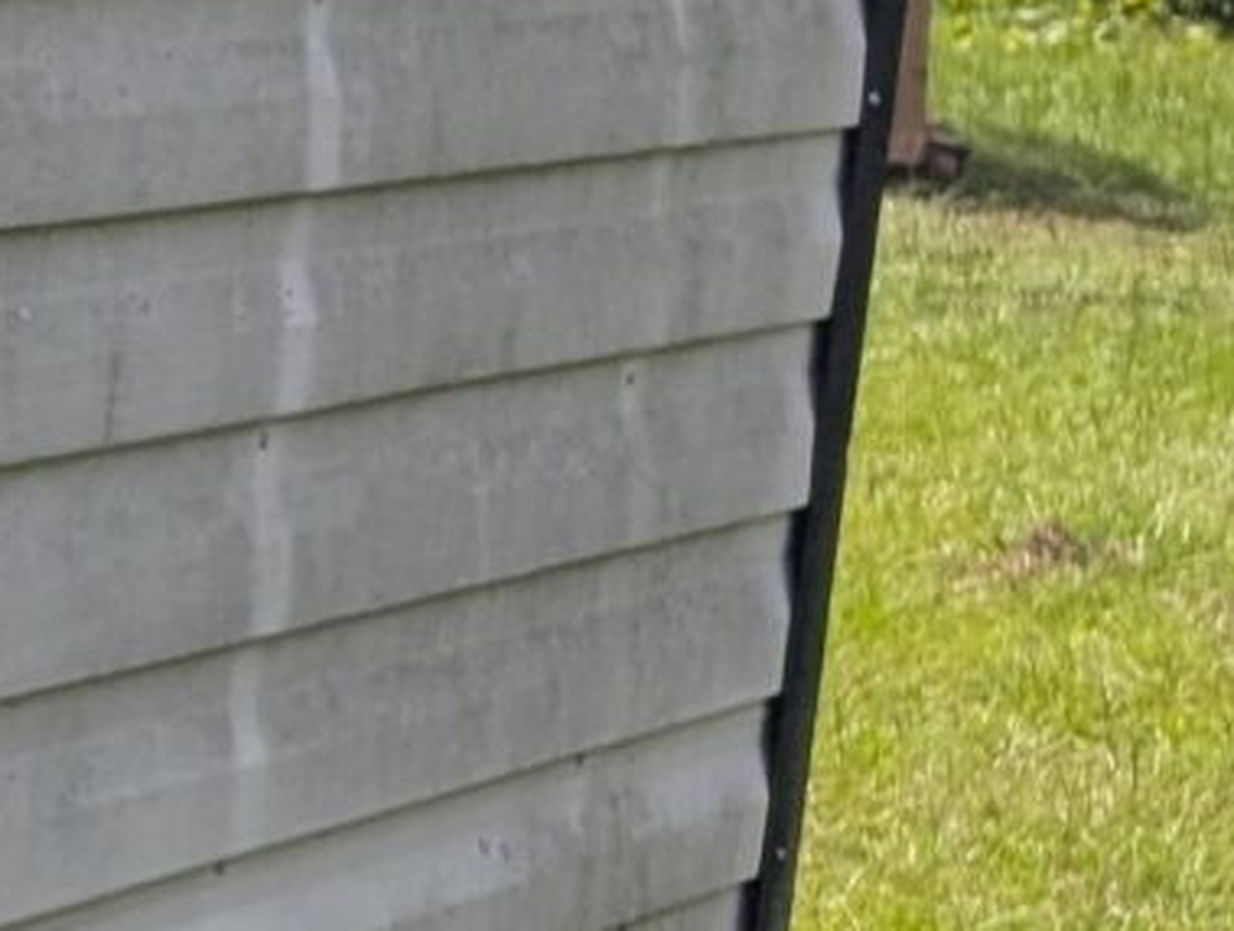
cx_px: -2673
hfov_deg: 9.2
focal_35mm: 162
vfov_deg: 9.2
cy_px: 293
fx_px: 5788
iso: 14
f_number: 1.68
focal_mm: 6.9
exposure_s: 1/840
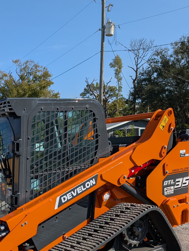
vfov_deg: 38.5
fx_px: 334
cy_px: 223
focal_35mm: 46
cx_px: 34
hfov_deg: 30.7
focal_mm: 6.9
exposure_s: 1/1541
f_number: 1.68
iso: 23
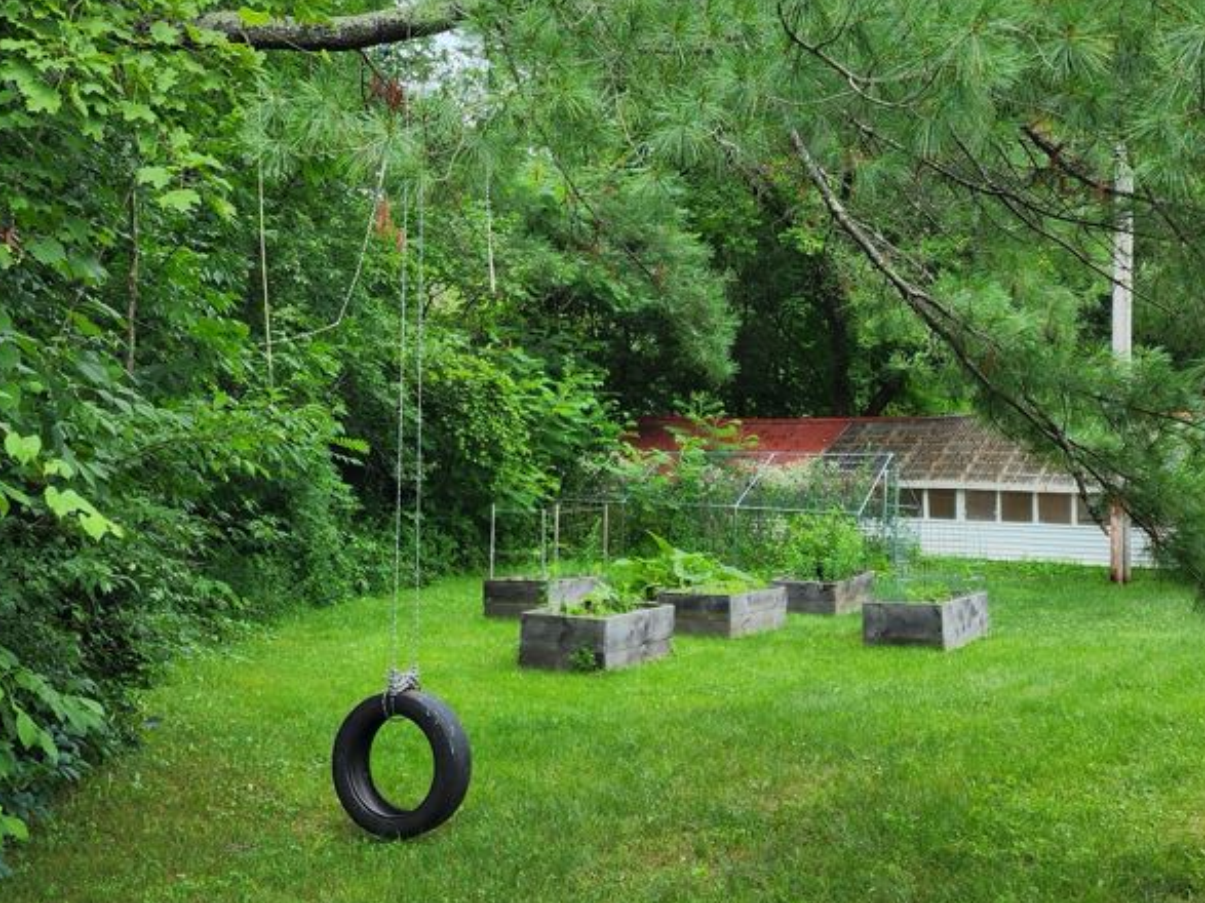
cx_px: 577
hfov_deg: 40.4
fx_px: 1636
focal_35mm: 47
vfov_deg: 30.9
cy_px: 421
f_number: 1.8
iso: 12
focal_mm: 6.4
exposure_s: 1/181
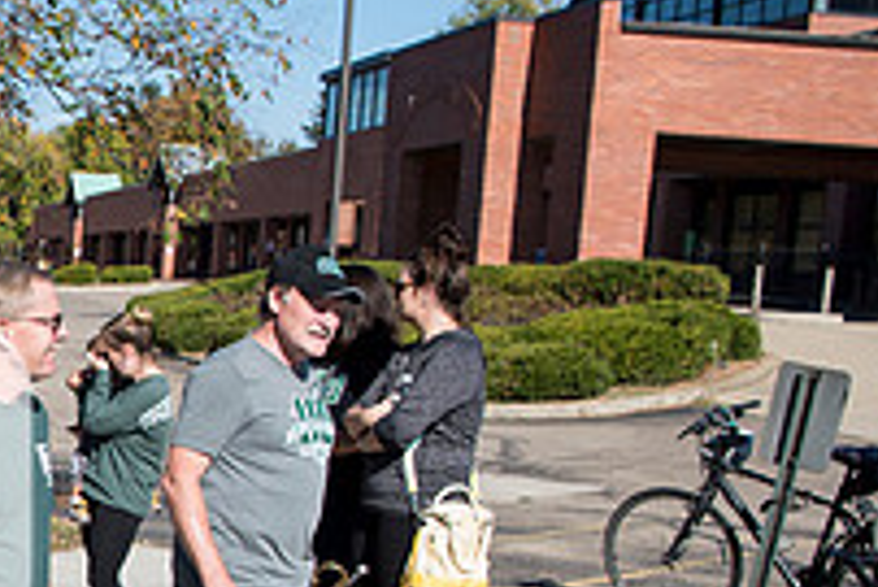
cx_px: -296
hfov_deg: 24.9
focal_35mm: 69
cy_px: 528
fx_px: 1684
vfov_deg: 19.4
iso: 250
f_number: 4.5
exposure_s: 1/1600
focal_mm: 24
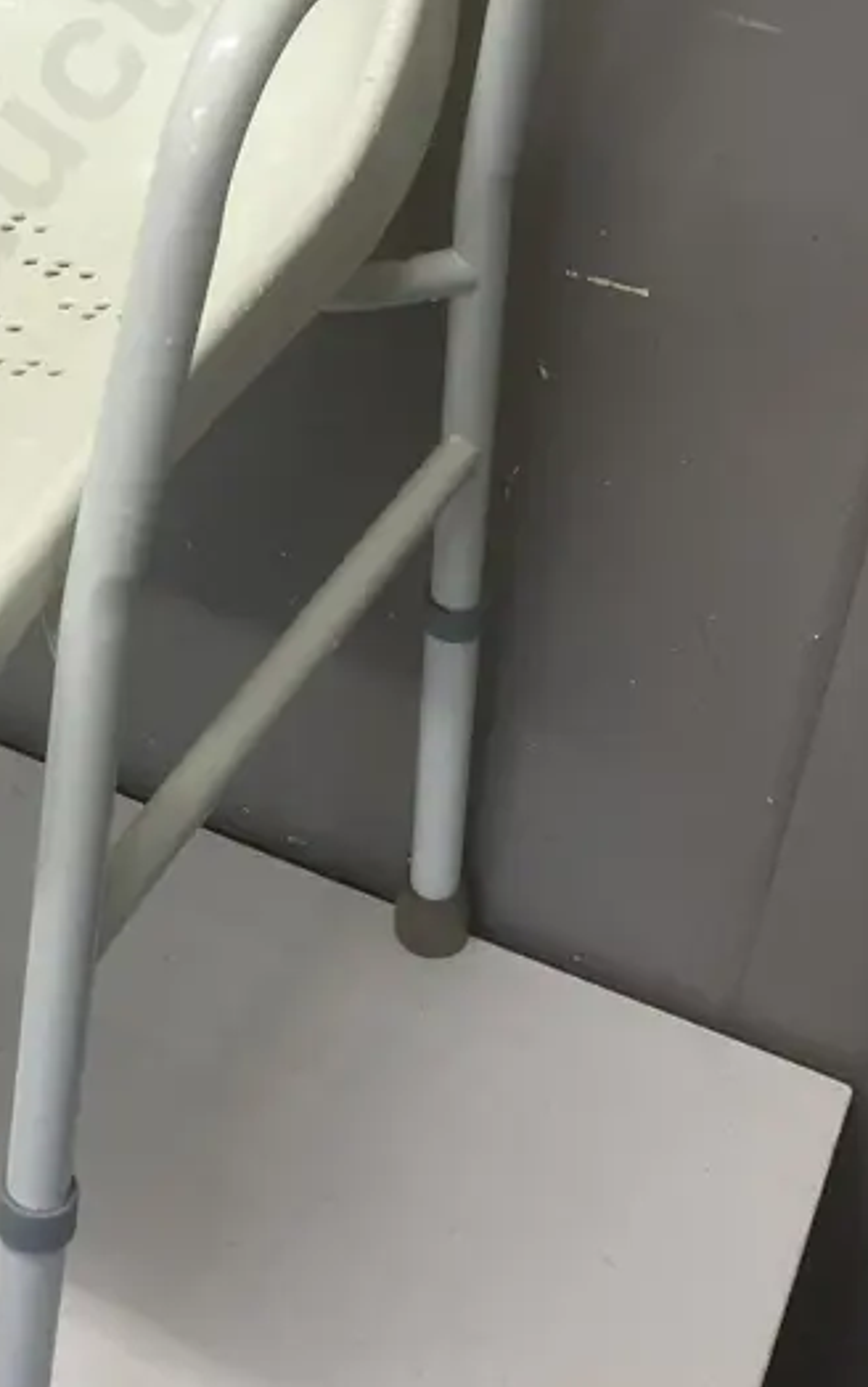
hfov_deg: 21.1
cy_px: 349
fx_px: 2193
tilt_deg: -33.1
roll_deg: -0.1
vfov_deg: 34.4
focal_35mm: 58
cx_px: -122
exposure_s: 1/100
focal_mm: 3.99
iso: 64
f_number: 1.8
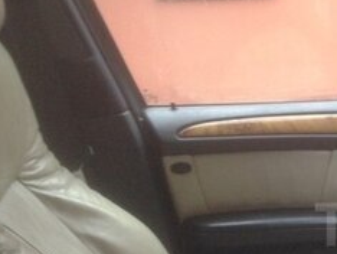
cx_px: 462
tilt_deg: -15.4
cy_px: 224
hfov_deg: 19.2
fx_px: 906
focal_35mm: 93
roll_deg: +2.2
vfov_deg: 15.7
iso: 64
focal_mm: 4.12
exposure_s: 1/20
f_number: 2.4
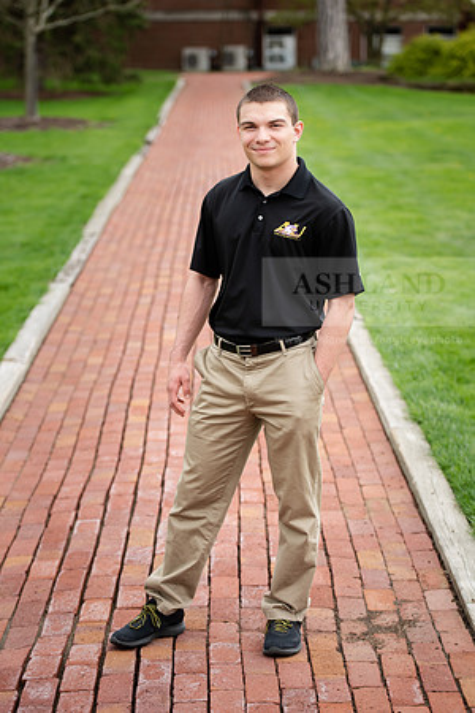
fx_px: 1702
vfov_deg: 23.6
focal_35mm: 86
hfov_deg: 15.9
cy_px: 356
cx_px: 238
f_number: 4
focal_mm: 86
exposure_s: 1/200
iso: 80
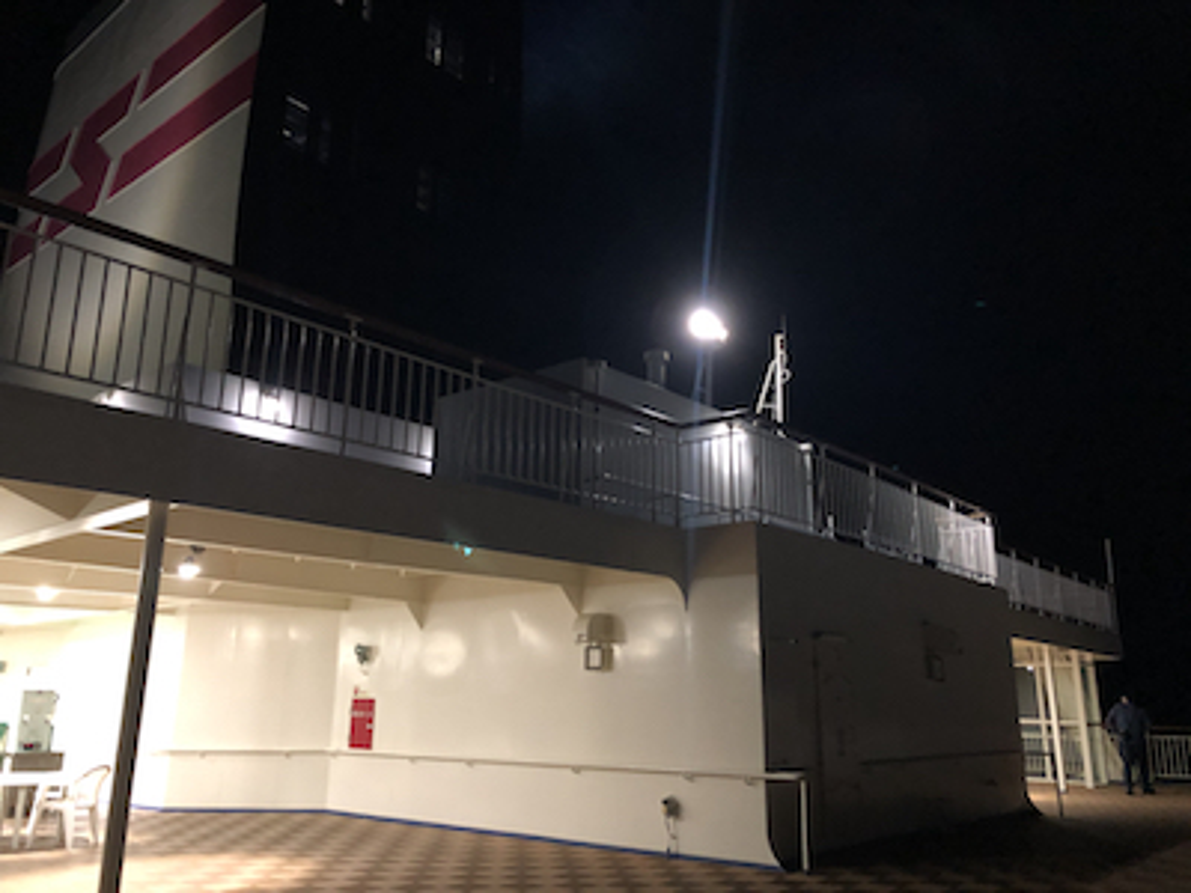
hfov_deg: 63.4
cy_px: 446
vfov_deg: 49.7
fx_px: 963
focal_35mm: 28
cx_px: 596
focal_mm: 4
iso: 80
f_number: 1.8
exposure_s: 1/8
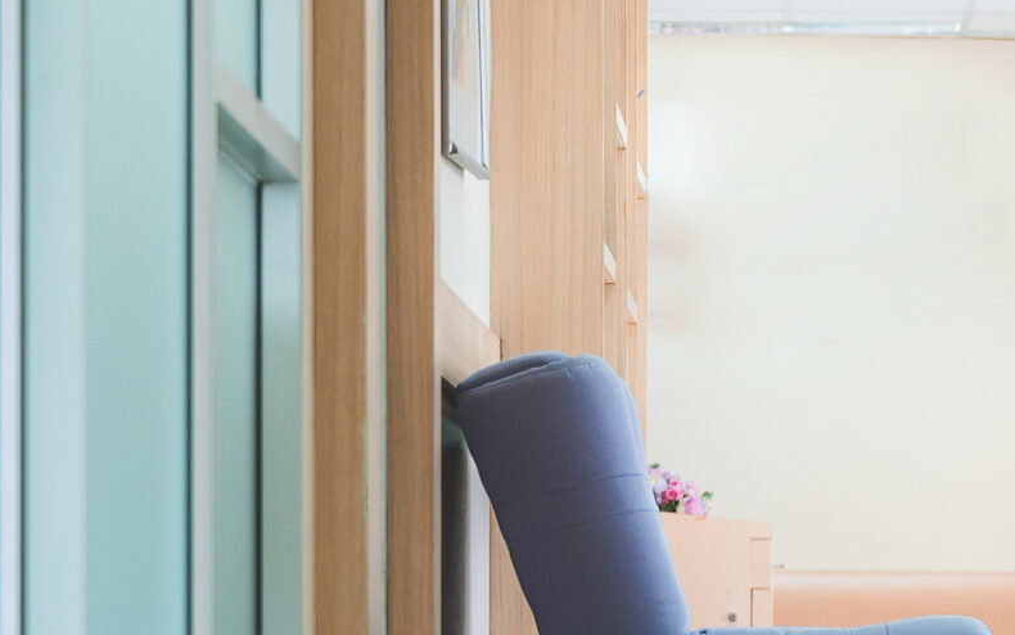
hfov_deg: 10.2
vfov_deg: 6.6
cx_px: 1610
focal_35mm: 198
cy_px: 454
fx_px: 5478
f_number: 2.8
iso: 500
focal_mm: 60
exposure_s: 1/200
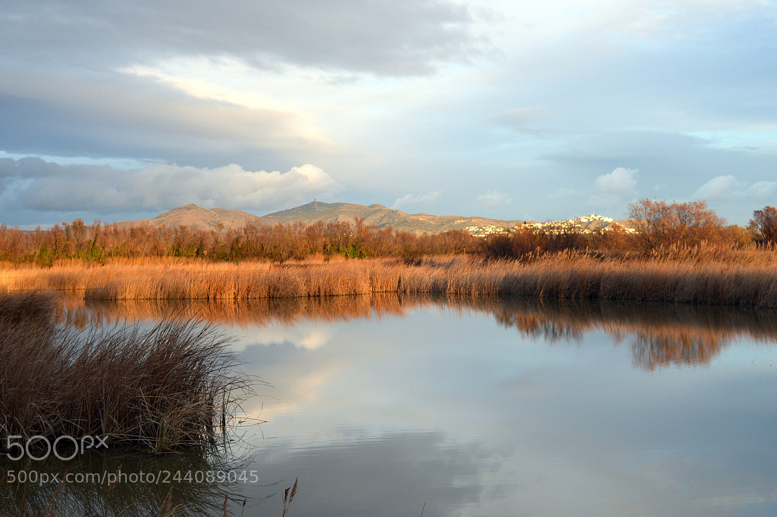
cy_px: 229
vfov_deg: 25.0
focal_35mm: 54
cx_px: 410
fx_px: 1165
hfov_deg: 36.9
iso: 140
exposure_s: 1/125
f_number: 5.6
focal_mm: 32
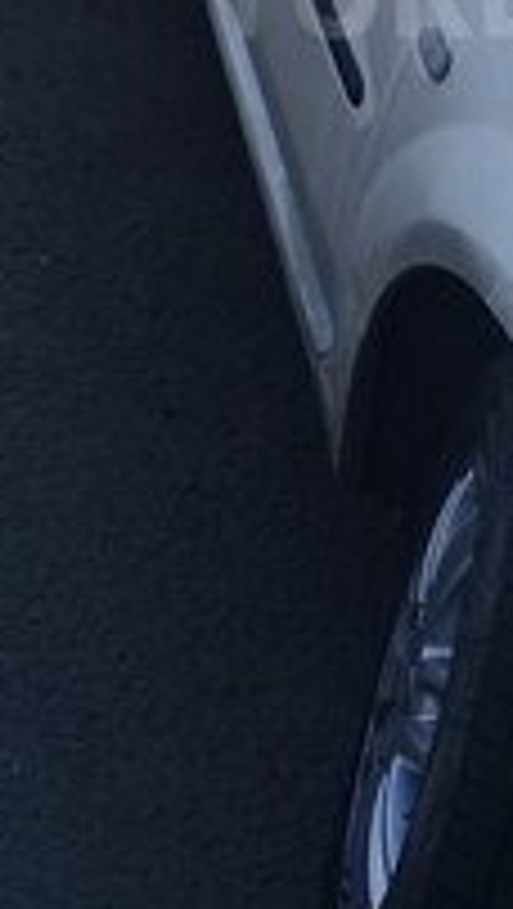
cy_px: -14
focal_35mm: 83
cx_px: 554
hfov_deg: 14.3
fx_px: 2002
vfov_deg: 24.4
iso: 50
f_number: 2.2
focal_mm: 3.3
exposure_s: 1/456
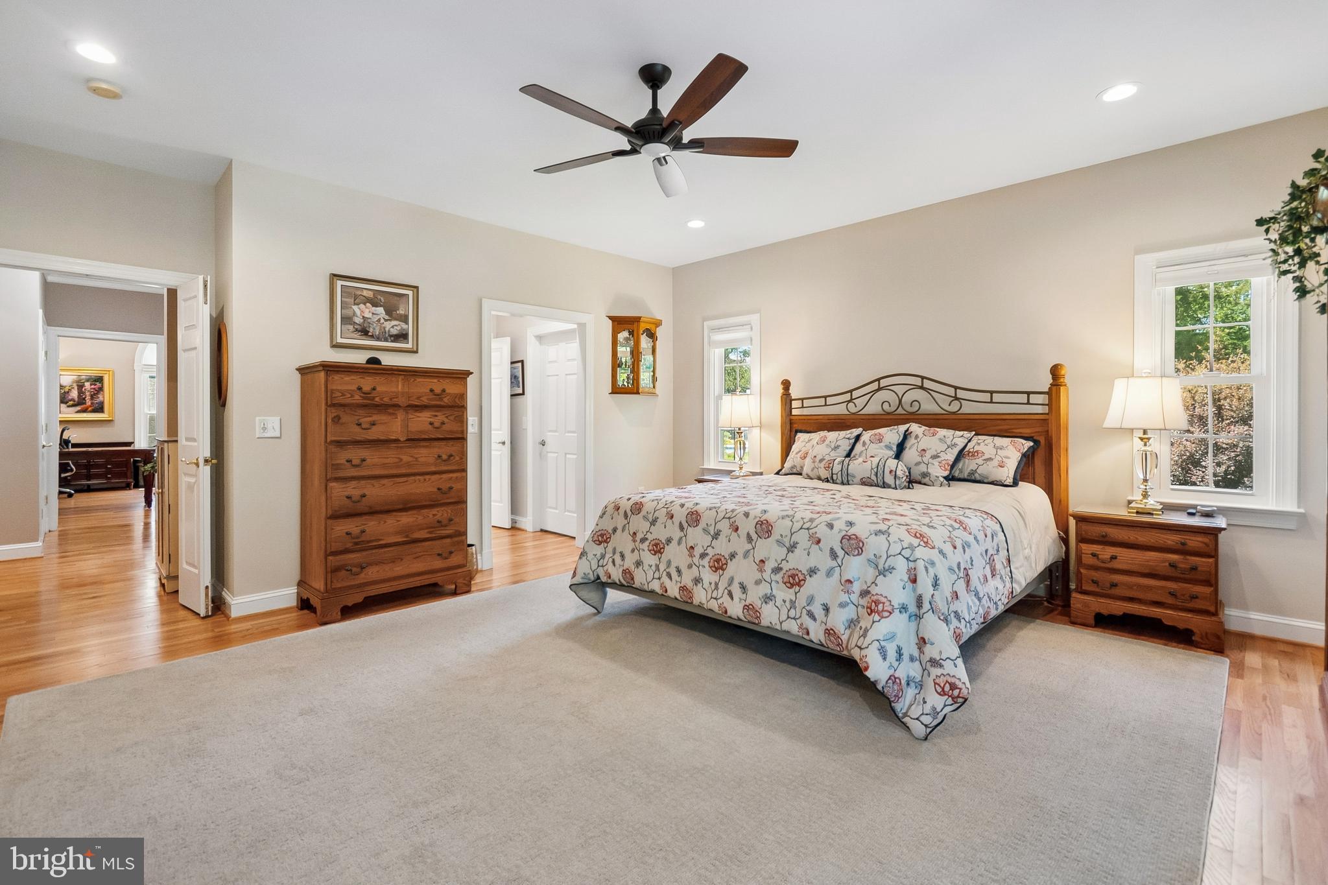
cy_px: 442
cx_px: 664
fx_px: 553
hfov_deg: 100.4
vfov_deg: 77.3
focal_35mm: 15
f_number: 5.6
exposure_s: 1/50
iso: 400
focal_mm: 10
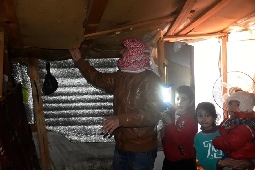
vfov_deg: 34.2
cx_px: 128
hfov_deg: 49.6
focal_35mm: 39
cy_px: 85
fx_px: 276
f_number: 3.8
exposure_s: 1/60
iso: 4500
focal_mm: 26
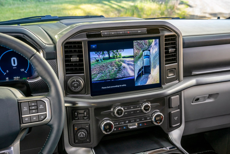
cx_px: 115
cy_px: 77
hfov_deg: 43.6
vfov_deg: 29.9
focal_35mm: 45
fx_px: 287
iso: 400
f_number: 7.1
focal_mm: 45
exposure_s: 1/40
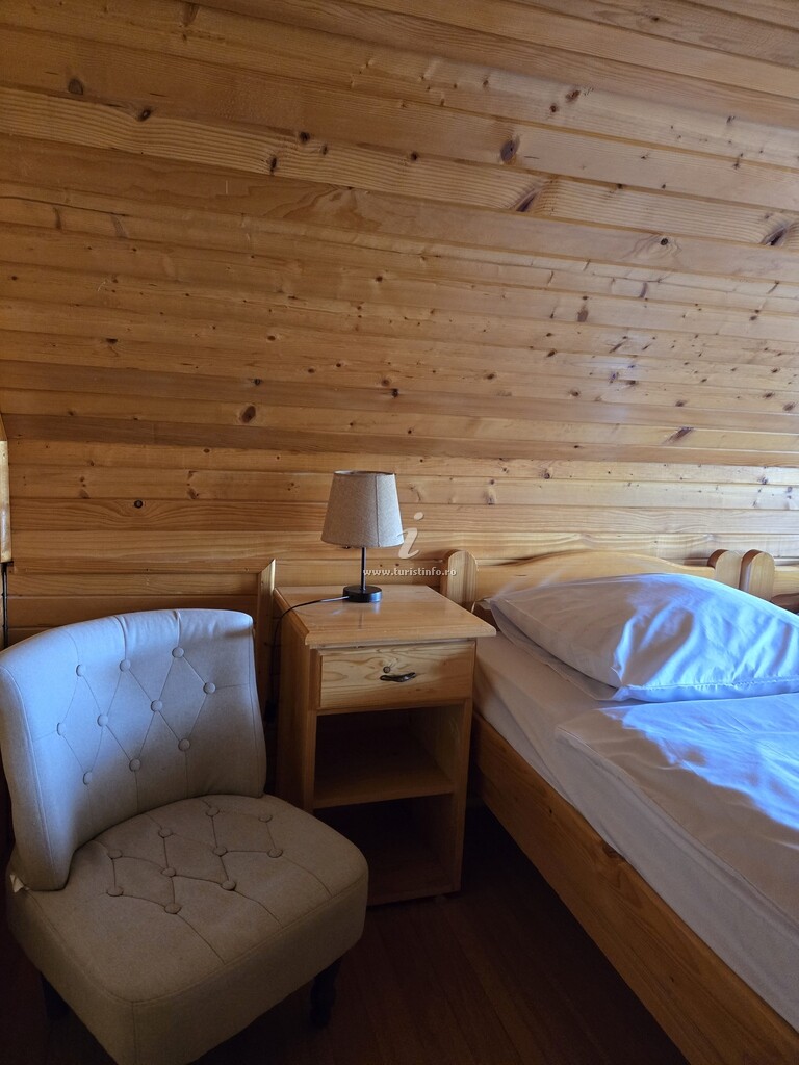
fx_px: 708
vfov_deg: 73.9
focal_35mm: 23
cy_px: 532
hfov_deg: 58.9
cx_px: 400
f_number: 1.8
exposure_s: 1/100
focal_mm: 5.4
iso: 1250
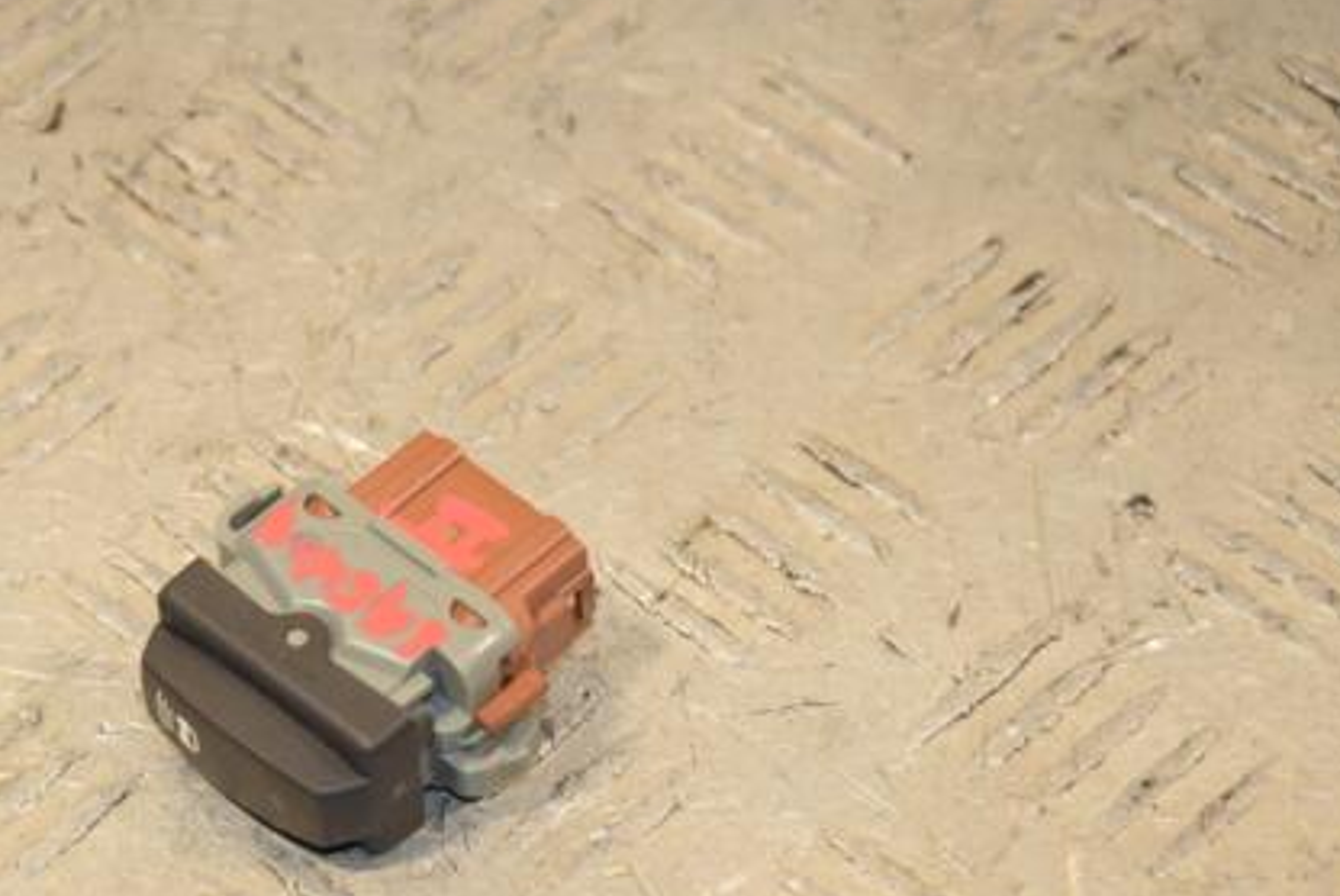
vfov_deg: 7.5
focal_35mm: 184
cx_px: 445
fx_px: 6843
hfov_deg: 11.2
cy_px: 541
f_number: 6.3
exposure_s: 1/200
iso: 800
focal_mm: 85
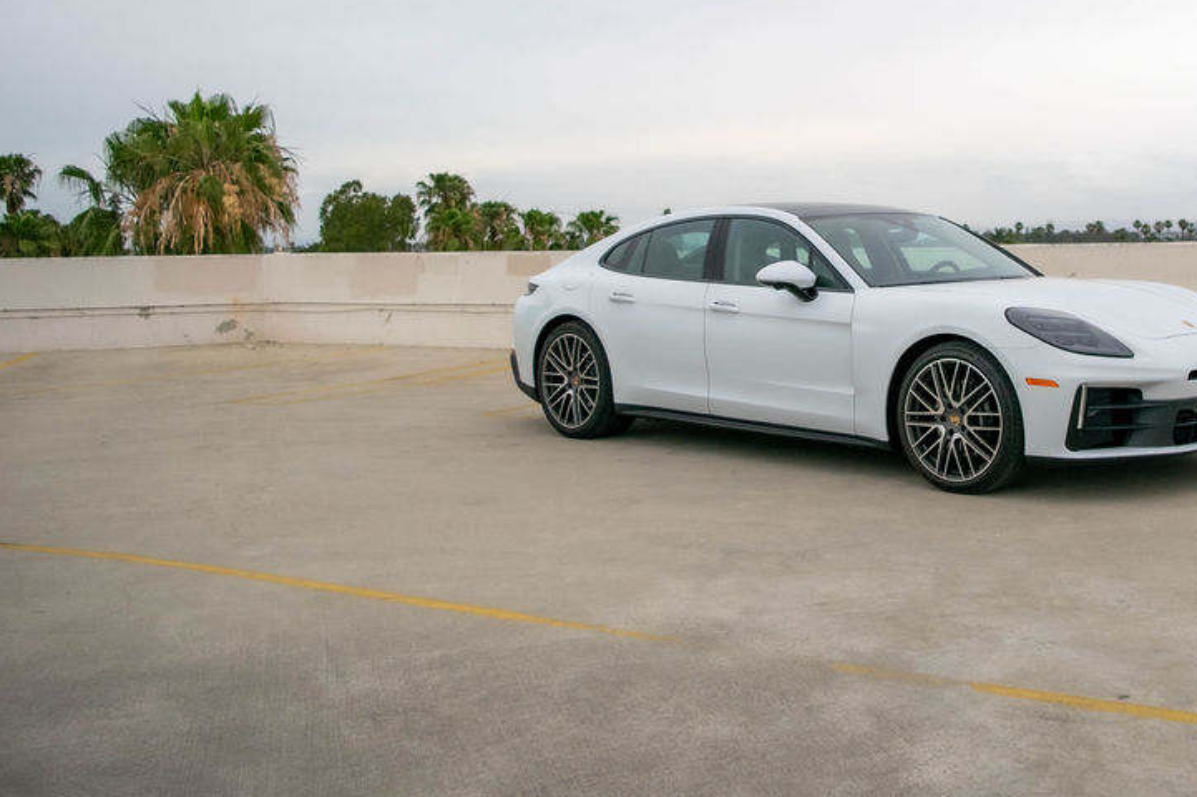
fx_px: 1329
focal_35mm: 40
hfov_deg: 47.2
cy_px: 240
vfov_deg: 33.0
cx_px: 848
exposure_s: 1/1000
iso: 400
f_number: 4.5
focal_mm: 18
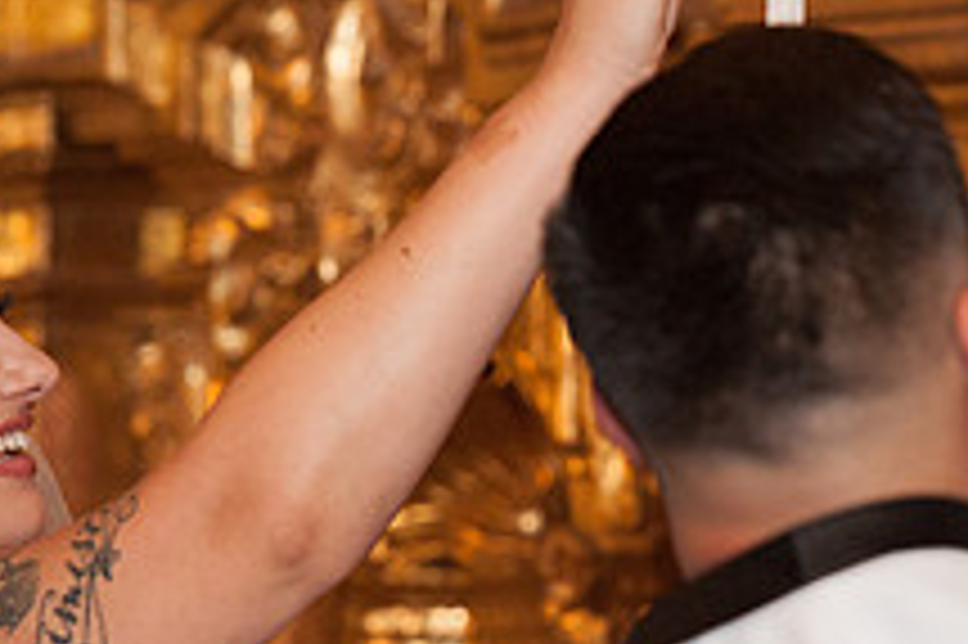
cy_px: 104
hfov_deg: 4.9
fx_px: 11258
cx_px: 986
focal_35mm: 419
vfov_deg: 3.3
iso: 2500
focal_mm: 155
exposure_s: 1/100
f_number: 3.5
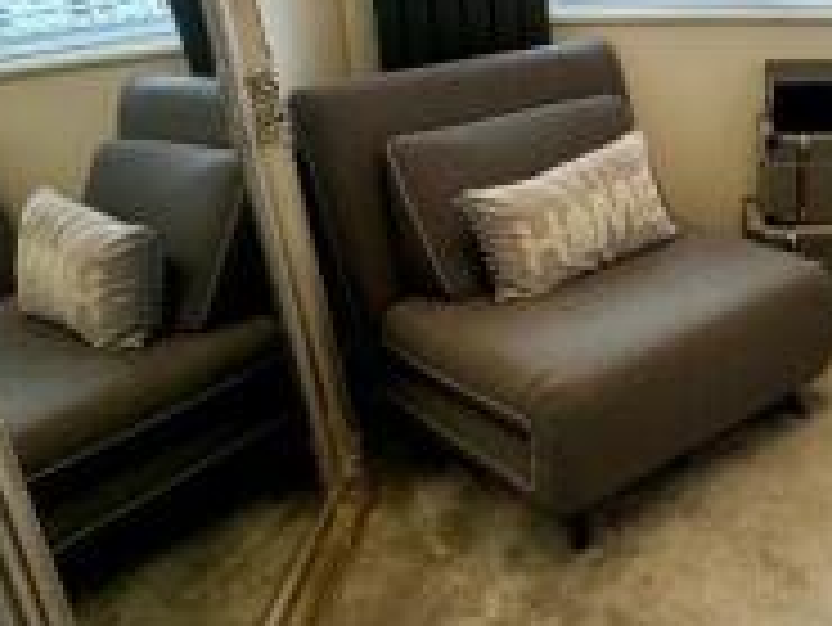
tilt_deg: -16.7
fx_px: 1058
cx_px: 906
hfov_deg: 36.6
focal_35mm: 44
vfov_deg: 32.2
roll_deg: -2.5
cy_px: 142
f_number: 2.2
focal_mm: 2.22
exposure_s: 1/100
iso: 125
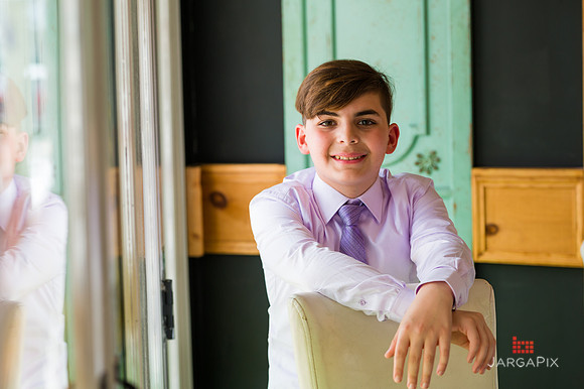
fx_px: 1654
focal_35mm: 102
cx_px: 292
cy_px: 194
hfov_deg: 20.0
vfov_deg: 13.4
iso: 400
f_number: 4
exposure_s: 1/200
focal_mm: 102
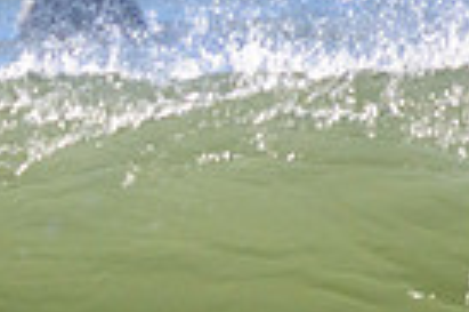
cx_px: -306
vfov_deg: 0.3
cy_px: 249
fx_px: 59583
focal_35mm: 4579
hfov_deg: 0.5
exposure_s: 1/2000
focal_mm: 800
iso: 1100
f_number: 11
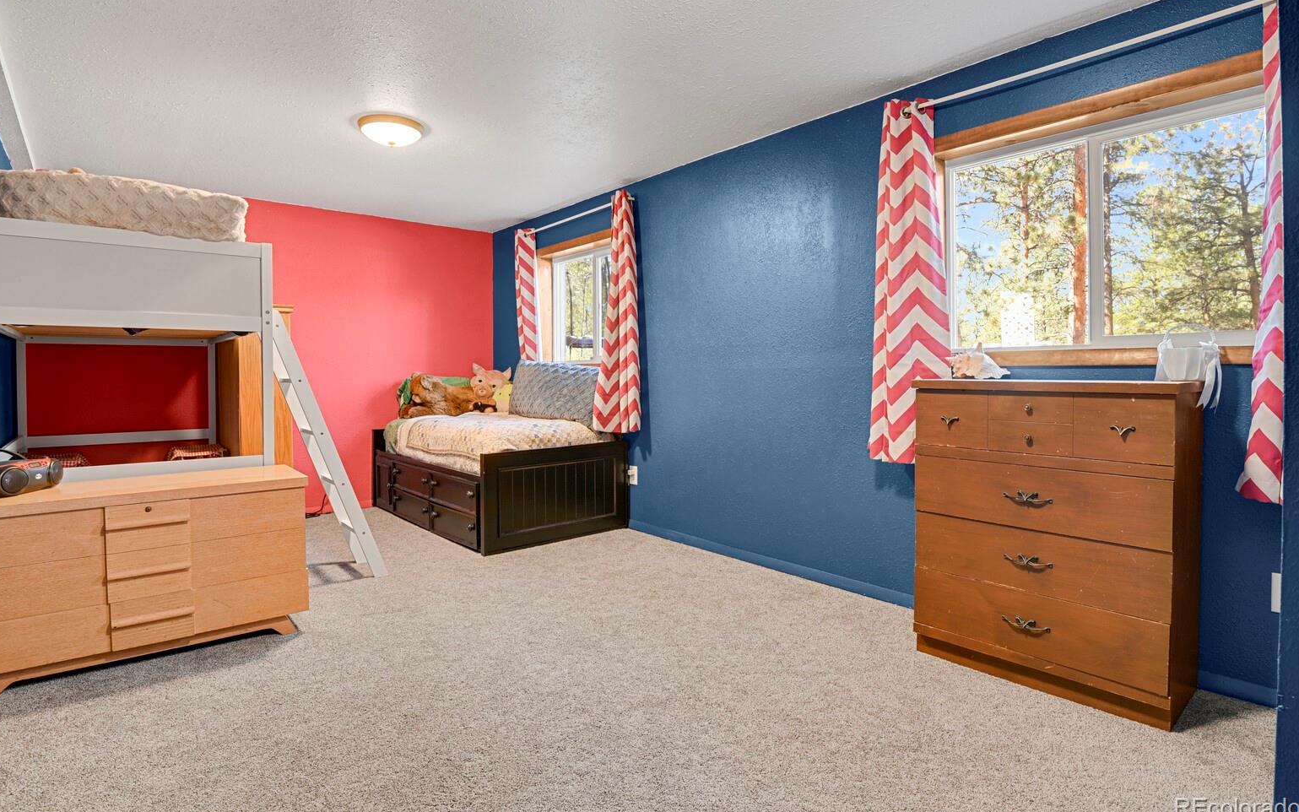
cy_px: 375
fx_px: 637
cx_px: 636
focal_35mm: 18
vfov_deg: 64.9
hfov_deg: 91.1
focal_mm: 17
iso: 250
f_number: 8
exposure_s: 6
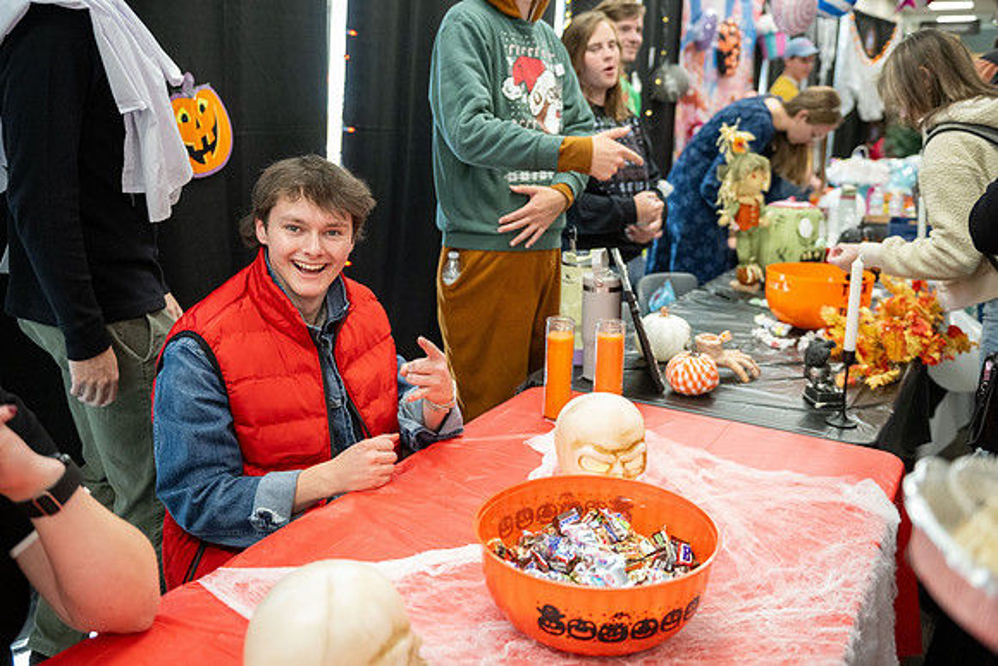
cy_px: 313
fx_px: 910
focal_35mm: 33
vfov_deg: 40.2
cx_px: 499
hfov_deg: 57.5
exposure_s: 1/500
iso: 3200
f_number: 2.8
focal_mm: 31
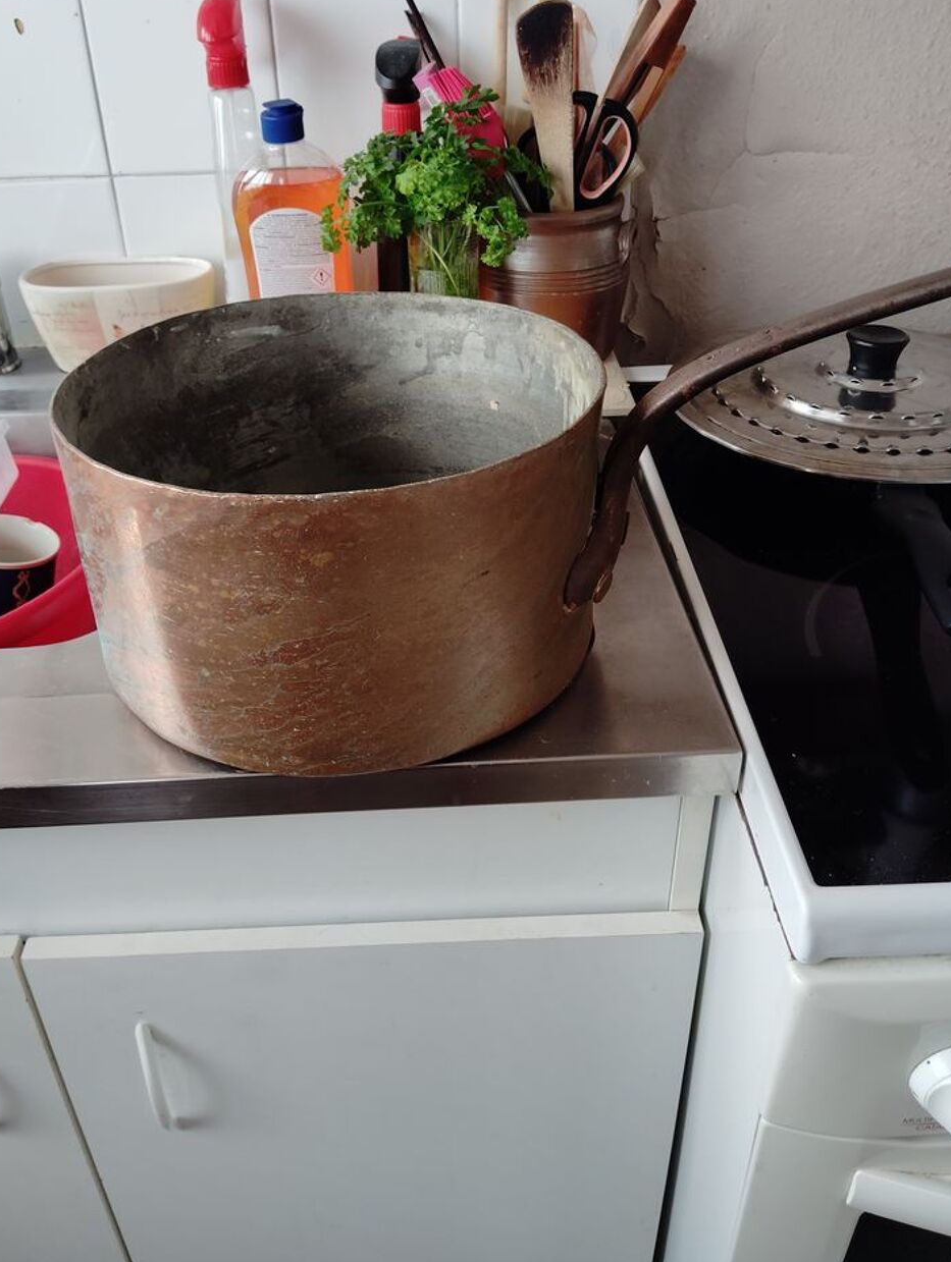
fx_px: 1096
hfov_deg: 46.9
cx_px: 446
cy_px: 588
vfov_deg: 59.8
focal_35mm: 30
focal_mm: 4.22
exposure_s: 1/100
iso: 519
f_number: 1.8
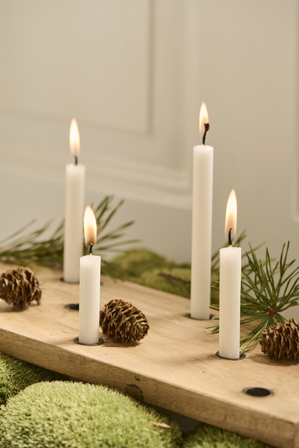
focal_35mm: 105
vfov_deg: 19.5
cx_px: 150
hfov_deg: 13.0
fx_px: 1309
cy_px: 224
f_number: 8
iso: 100
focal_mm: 105
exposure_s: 1/60
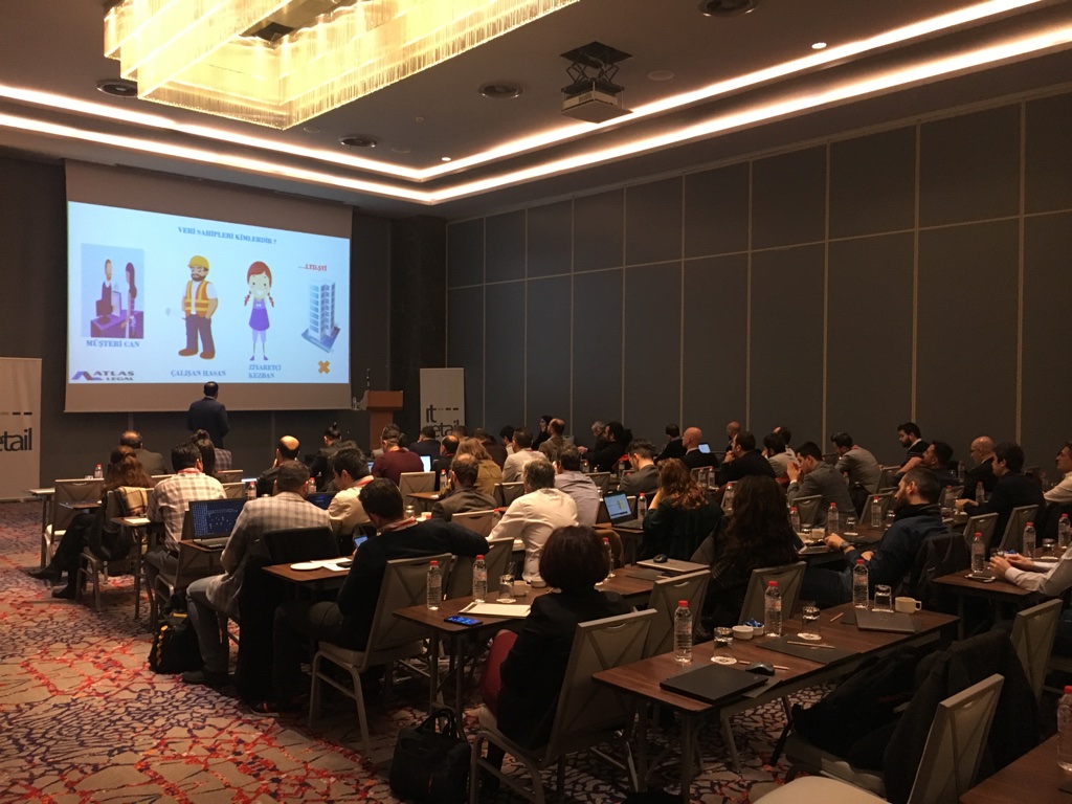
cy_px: 402
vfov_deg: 48.2
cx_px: 536
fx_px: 898
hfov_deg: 61.7
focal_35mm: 29
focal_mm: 4.15
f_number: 2.2
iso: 200
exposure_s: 1/33
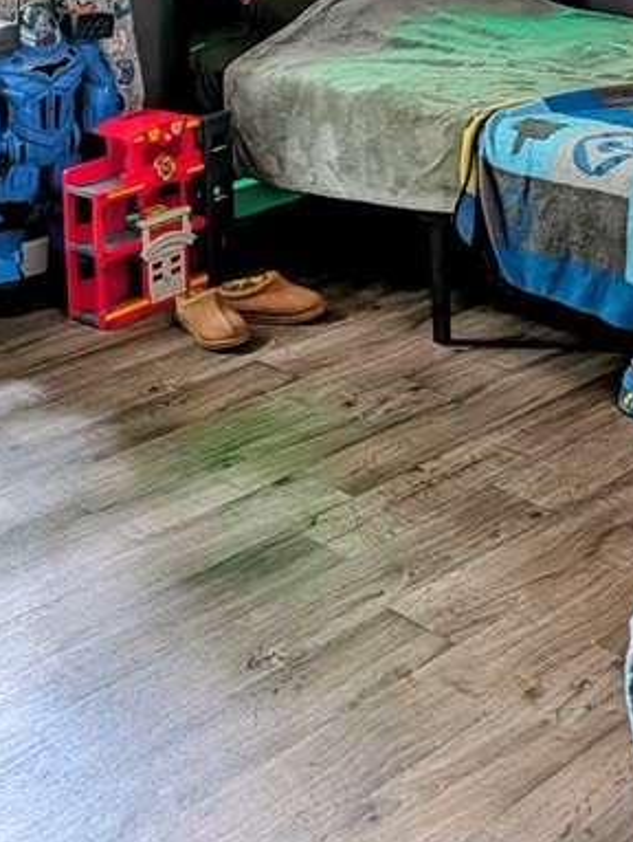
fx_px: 1558
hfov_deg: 22.7
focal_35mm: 64
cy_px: -140
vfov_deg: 27.1
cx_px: 487
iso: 193
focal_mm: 6.9
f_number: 1.68
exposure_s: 1/60
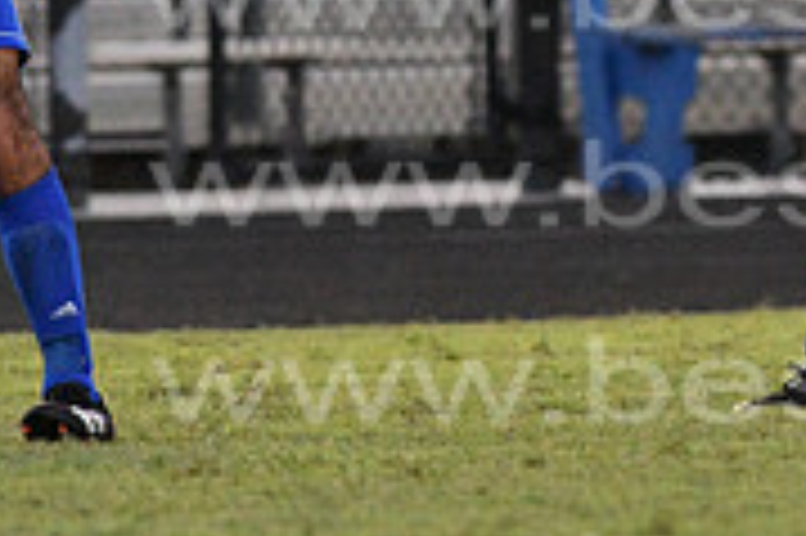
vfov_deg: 0.9
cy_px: -101
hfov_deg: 1.4
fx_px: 32635
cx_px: 1171
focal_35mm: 1459
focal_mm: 300
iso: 6400
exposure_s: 1/800
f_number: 4
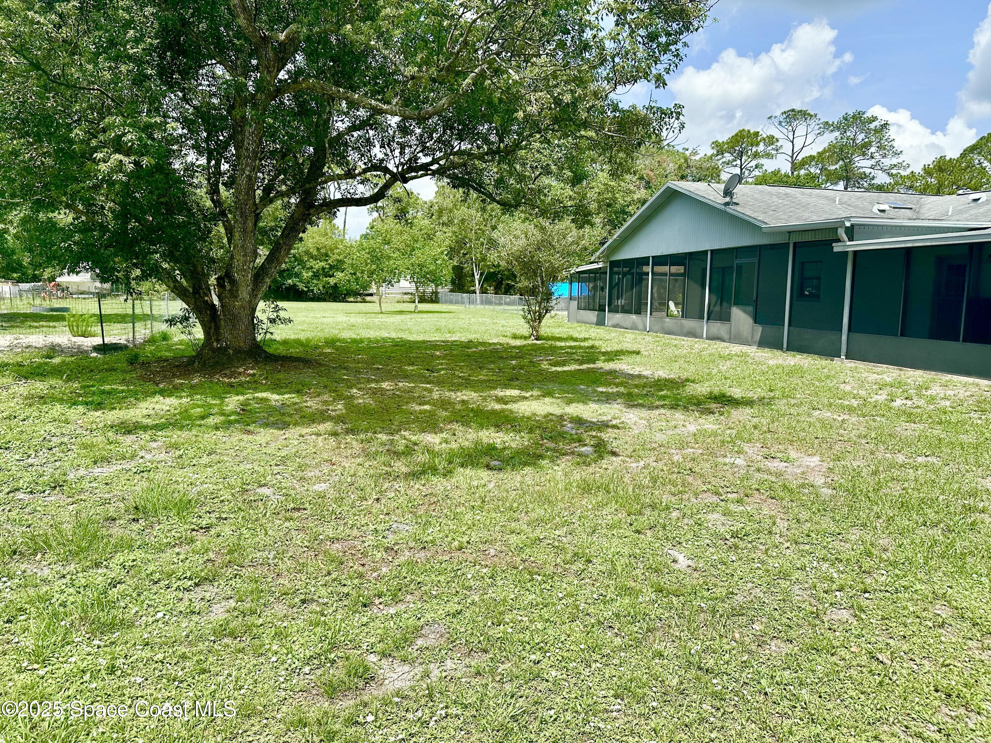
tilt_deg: -6.0
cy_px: 372
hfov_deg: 71.6
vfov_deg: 56.8
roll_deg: -1.1
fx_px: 687
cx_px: 496
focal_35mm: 24
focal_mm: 6.86
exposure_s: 1/3247
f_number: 1.78
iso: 80
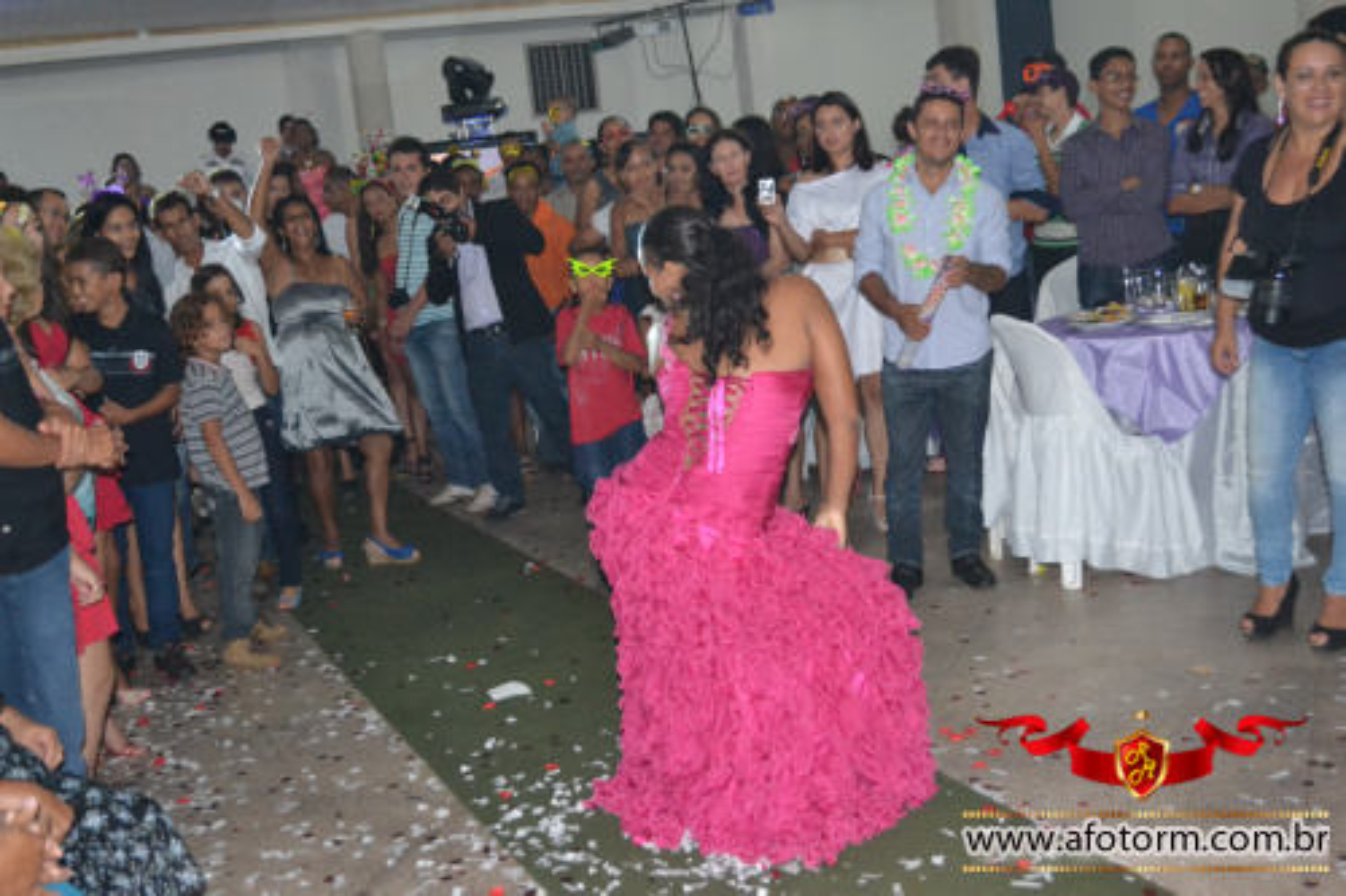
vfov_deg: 29.8
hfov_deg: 43.6
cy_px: 448
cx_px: 673
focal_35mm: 45
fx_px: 1682
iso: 3200
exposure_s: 1/60
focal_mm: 30
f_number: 4.5
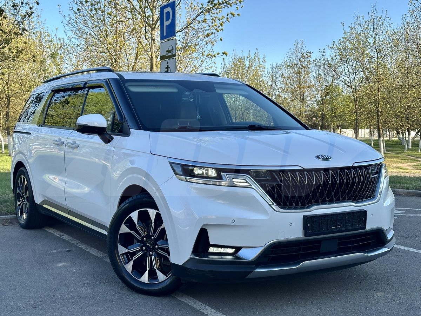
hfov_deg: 39.7
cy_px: 158
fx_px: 584
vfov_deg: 30.3
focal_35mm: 48
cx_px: 210
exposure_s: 1/1030
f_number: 1.78
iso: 64
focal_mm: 6.86
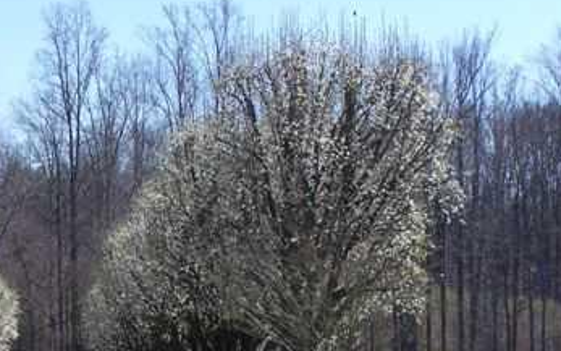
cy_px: 312
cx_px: 91
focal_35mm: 135
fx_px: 2064
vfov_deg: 9.7
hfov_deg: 15.3
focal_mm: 11.5
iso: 64
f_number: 4.5
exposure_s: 1/320
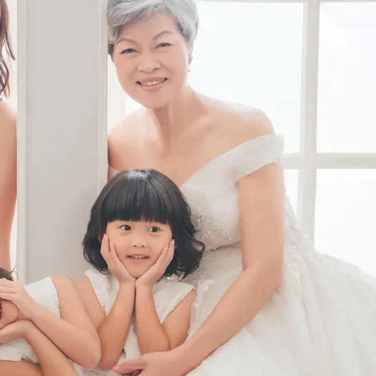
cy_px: 214
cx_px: 83
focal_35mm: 135
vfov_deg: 12.9
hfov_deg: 12.9
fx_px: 1659
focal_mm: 61
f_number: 4.5
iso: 800
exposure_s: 1/125
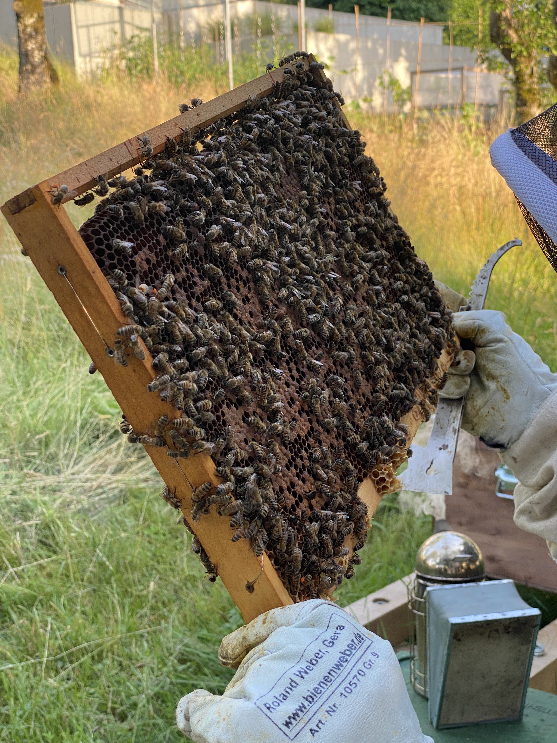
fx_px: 1116
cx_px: 278
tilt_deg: -10.1
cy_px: 372
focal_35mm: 52
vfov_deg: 36.8
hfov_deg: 28.0
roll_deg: +1.5
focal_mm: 6
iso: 20
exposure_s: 1/122
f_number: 2
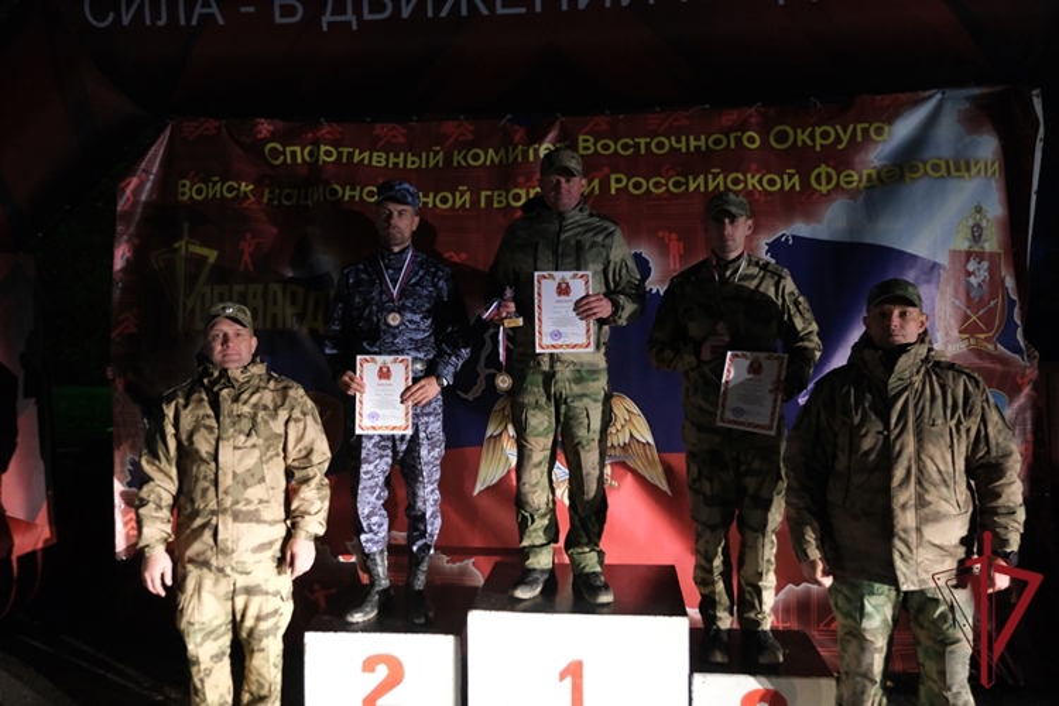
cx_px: 530
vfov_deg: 46.4
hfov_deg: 65.5
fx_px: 824
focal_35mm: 28
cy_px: 353
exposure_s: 1/40
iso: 6400
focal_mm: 18.4
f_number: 4
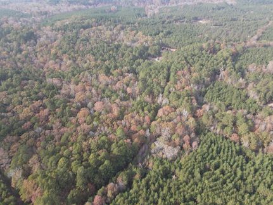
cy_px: 102
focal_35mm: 24
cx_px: 136
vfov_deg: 56.8
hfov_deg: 71.6
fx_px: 189
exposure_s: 1/15
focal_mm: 4.5
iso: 150
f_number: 2.8
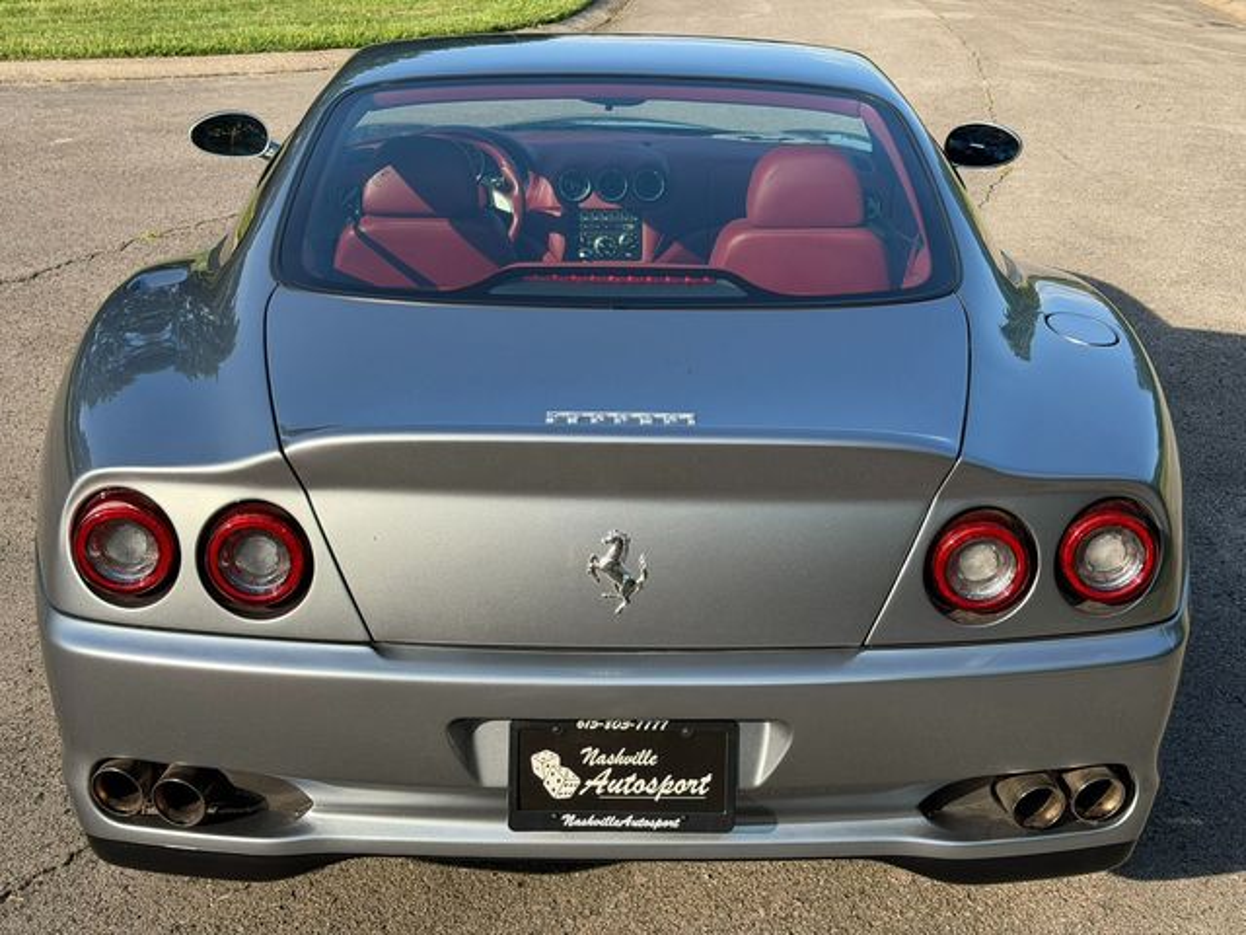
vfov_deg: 30.3
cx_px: 623
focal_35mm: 48
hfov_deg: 39.7
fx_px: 1728
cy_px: 468
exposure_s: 1/2208
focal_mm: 6.76
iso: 80
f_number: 1.78
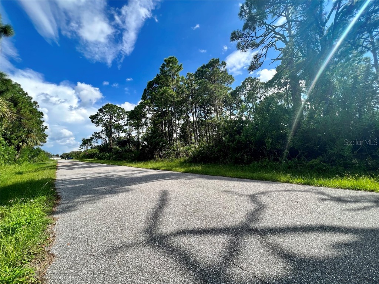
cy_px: 142
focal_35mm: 13
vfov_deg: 89.9
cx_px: 190
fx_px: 142
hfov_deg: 106.2
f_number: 1.8
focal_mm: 1.57
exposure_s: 1/968
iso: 32
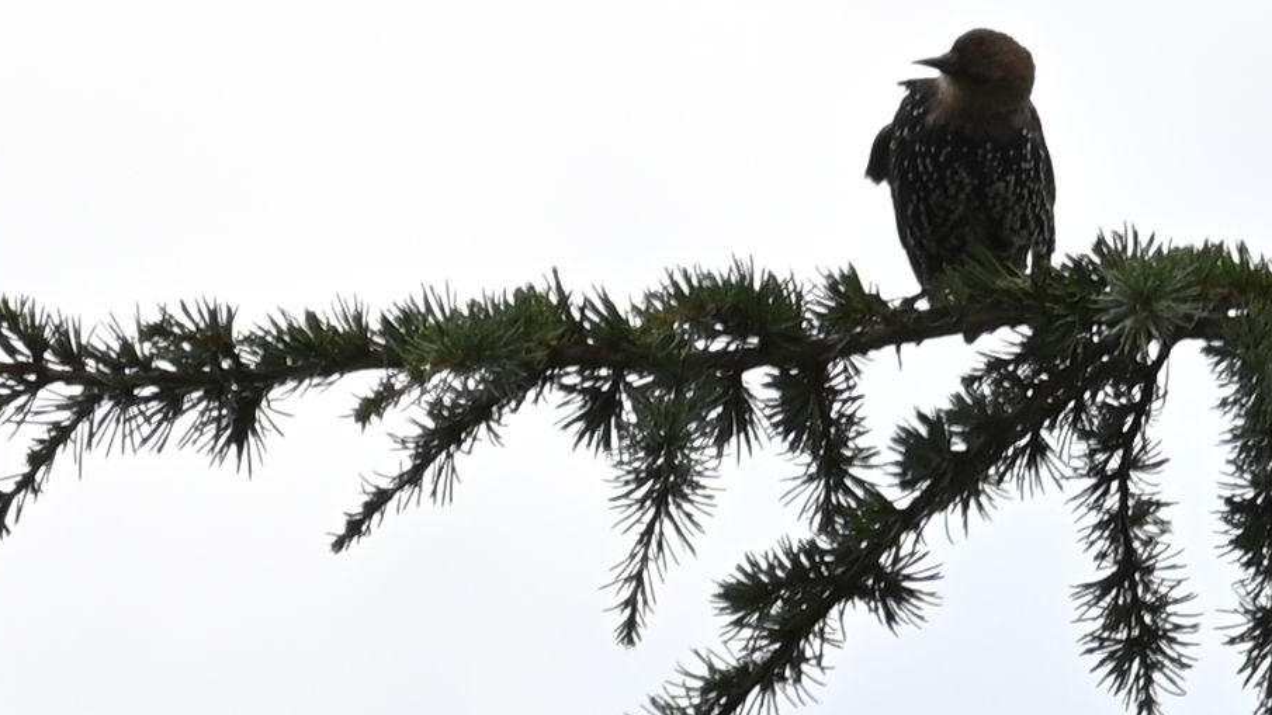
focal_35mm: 2416
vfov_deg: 0.5
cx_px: 2051
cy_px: 1931
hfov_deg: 0.9
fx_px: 81485
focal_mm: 250
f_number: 6.3
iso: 400
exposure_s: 1/1250
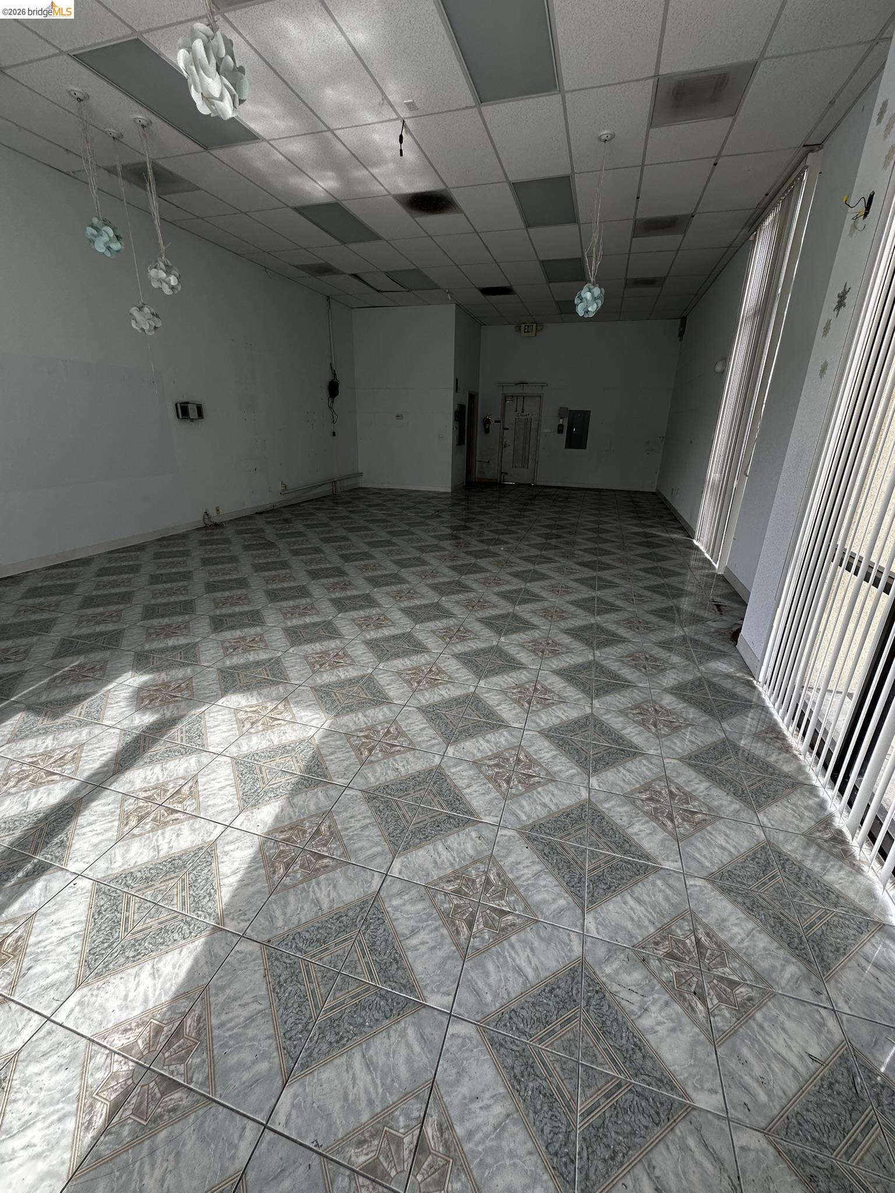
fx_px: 483
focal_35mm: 14
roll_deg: -2.7
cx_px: 448
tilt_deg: -20.7
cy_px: 596
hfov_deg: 85.7
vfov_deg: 102.1
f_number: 2.2
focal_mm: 2.22
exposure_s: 1/153
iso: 40
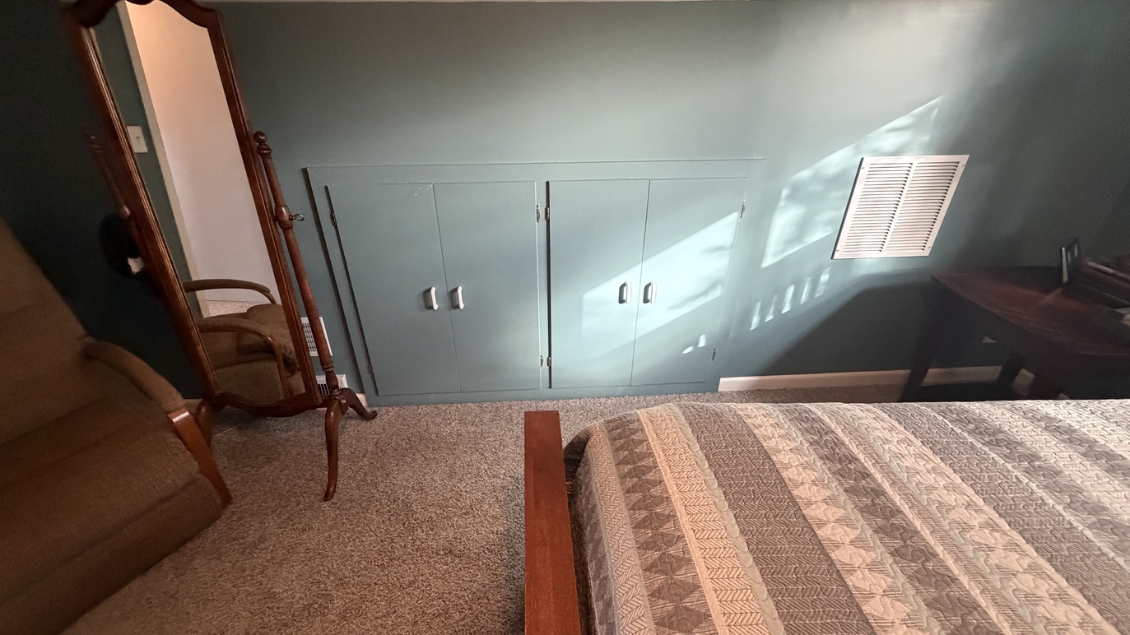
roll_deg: +0.3
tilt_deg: -29.3
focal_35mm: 16
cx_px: 557
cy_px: 316
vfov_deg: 67.1
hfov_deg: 99.4
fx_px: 479
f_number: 2.2
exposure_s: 1/60
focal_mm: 2.22
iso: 800
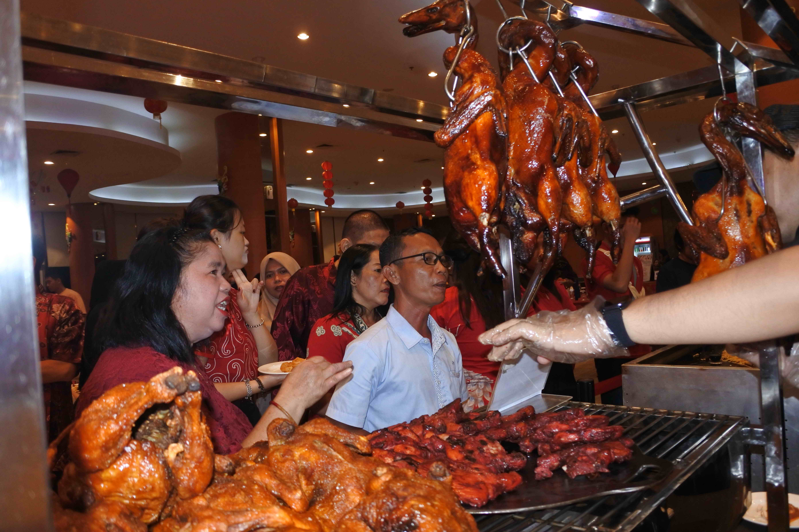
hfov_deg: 67.4
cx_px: 400
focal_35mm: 27
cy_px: 266
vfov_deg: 47.9
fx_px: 599
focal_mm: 10
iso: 800
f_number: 3.5
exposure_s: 1/60
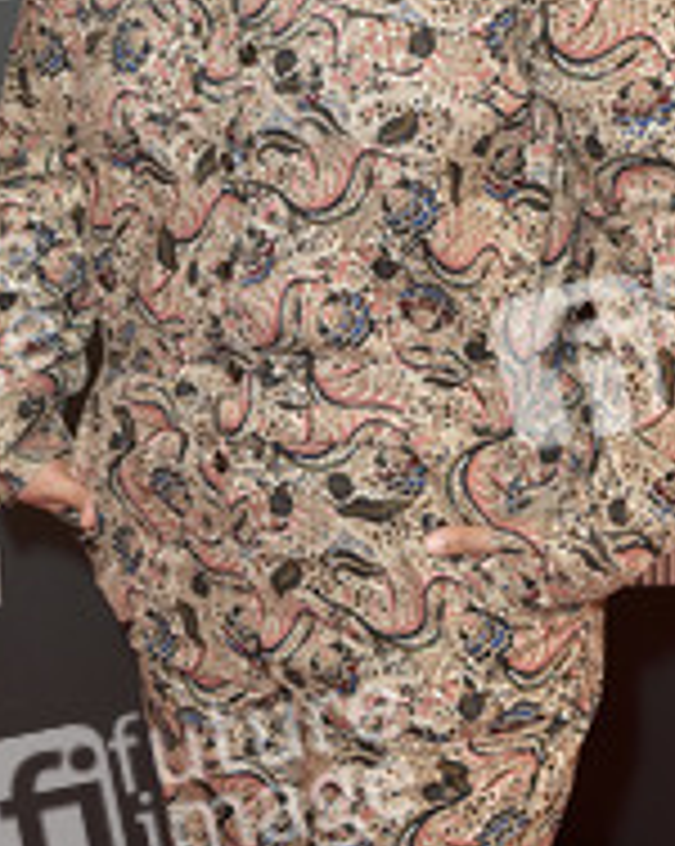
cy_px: 117
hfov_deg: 17.4
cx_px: 315
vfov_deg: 21.4
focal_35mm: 88
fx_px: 2201
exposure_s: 1/250
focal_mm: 44
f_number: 5
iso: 2000
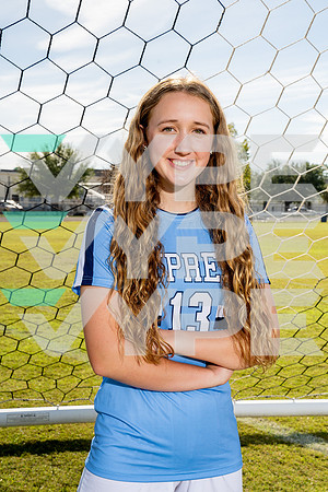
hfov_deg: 25.5
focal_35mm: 53
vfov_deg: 37.5
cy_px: 246
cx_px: 164
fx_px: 724
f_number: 11
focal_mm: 53
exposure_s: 1/250
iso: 200
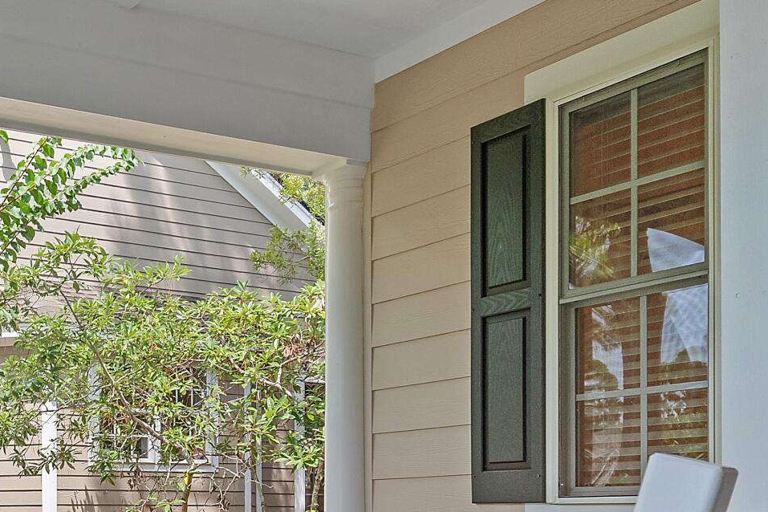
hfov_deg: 38.2
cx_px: 38
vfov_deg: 27.0
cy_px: 513
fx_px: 1003
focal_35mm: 47
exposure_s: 1/80
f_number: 4.5
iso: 100
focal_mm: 10
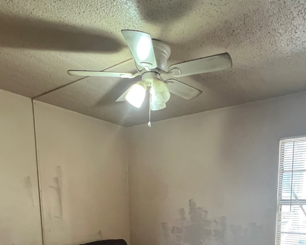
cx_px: 165
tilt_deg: -9.3
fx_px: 245
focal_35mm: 27
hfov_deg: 64.0
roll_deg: +0.7
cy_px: 231
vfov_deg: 46.6
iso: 320
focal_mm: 1.57
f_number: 1.8
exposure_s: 1/60
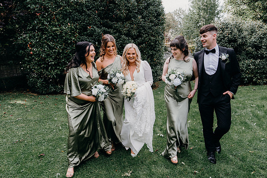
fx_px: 208
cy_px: 89
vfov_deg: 46.4
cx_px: 134
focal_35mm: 28
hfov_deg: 65.5
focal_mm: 28
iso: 125
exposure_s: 1/200
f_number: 3.5
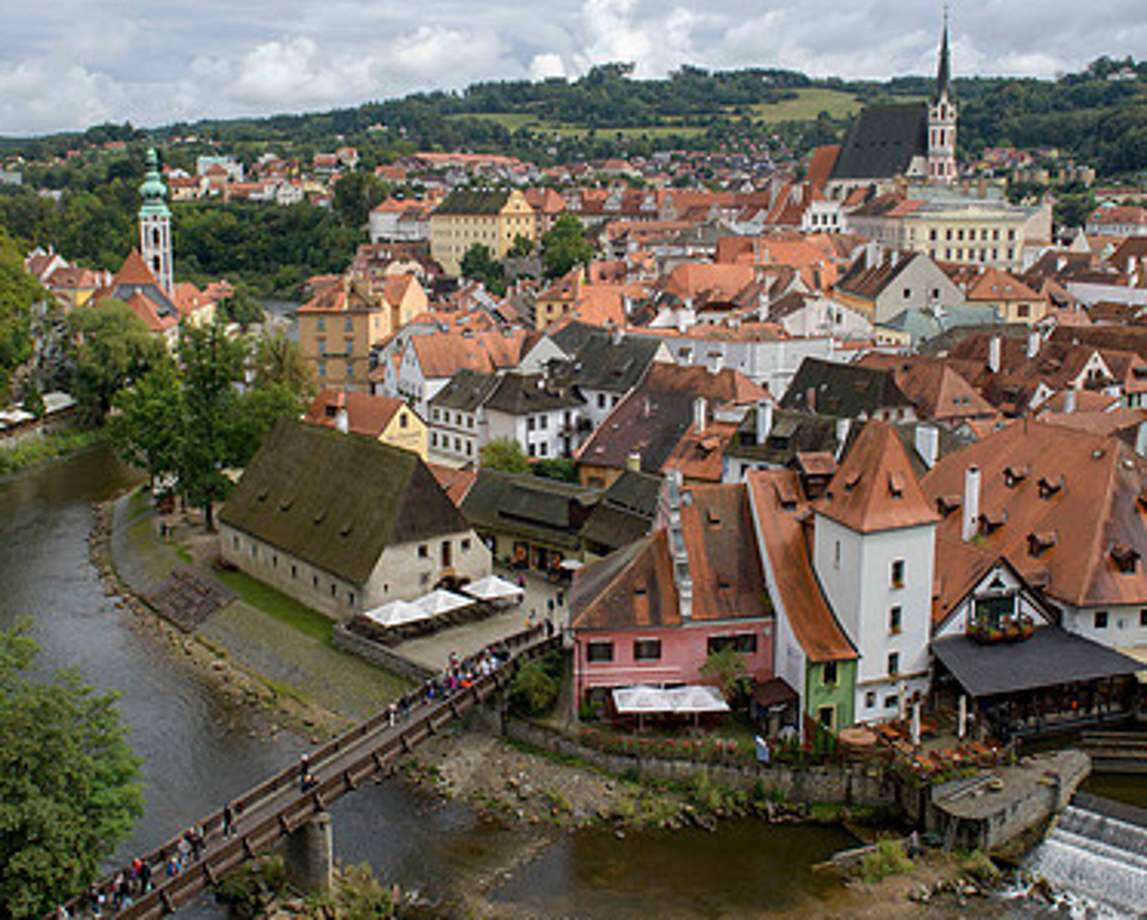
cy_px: 426
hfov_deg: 51.5
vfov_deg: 42.2
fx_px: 1189
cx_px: 550
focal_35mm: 35
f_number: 6.3
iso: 64
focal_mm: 24
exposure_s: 1/200
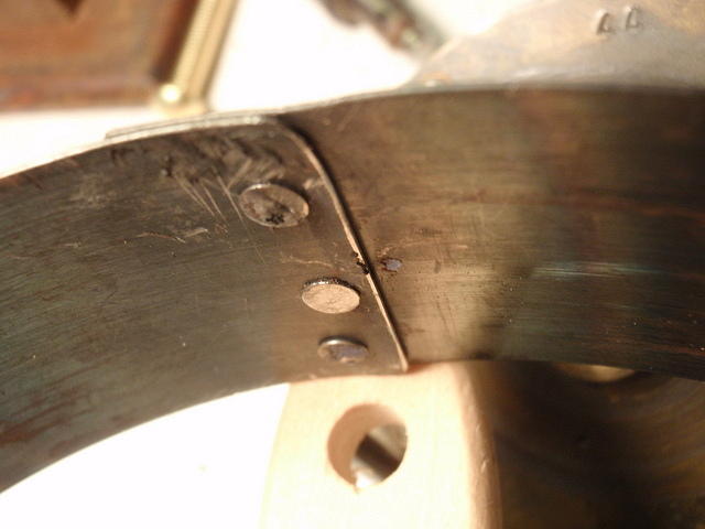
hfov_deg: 46.8
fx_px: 815
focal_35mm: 40
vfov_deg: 36.0
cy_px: 264
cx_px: 352
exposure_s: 1/40
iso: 200
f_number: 3.9
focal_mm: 7.25
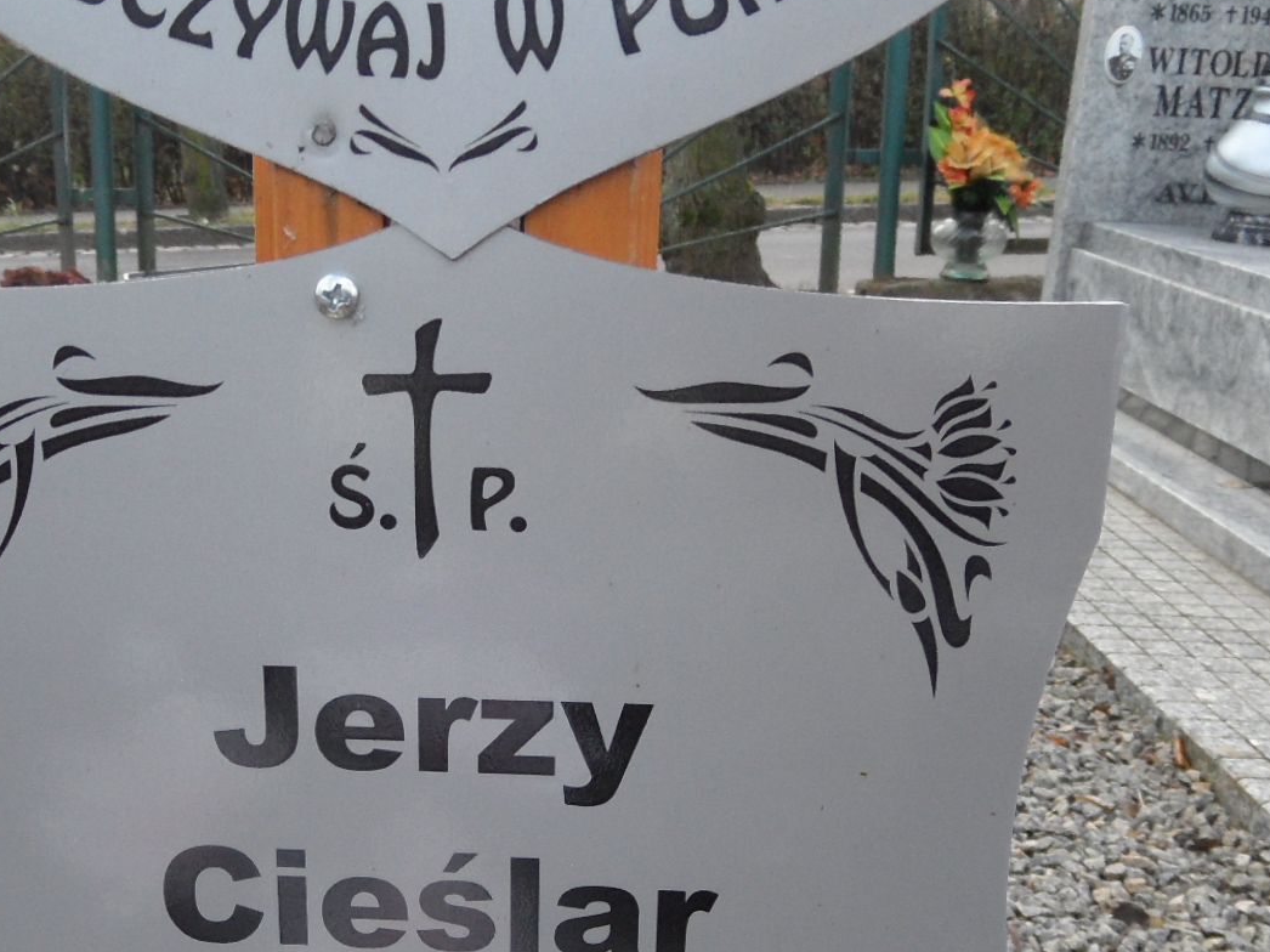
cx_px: 453
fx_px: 1724
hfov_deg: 40.1
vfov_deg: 30.3
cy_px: 720
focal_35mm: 47
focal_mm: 3.9
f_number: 3.2
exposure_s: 1/60
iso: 100
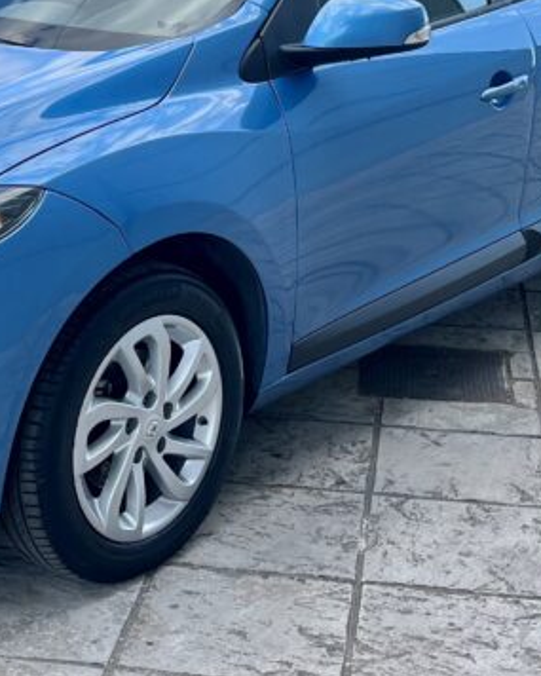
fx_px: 1460
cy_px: 139
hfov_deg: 20.8
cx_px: 142
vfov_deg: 25.6
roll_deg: -0.7
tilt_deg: -9.5
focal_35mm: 73
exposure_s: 1/373
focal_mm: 5.1
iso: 50
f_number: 1.6
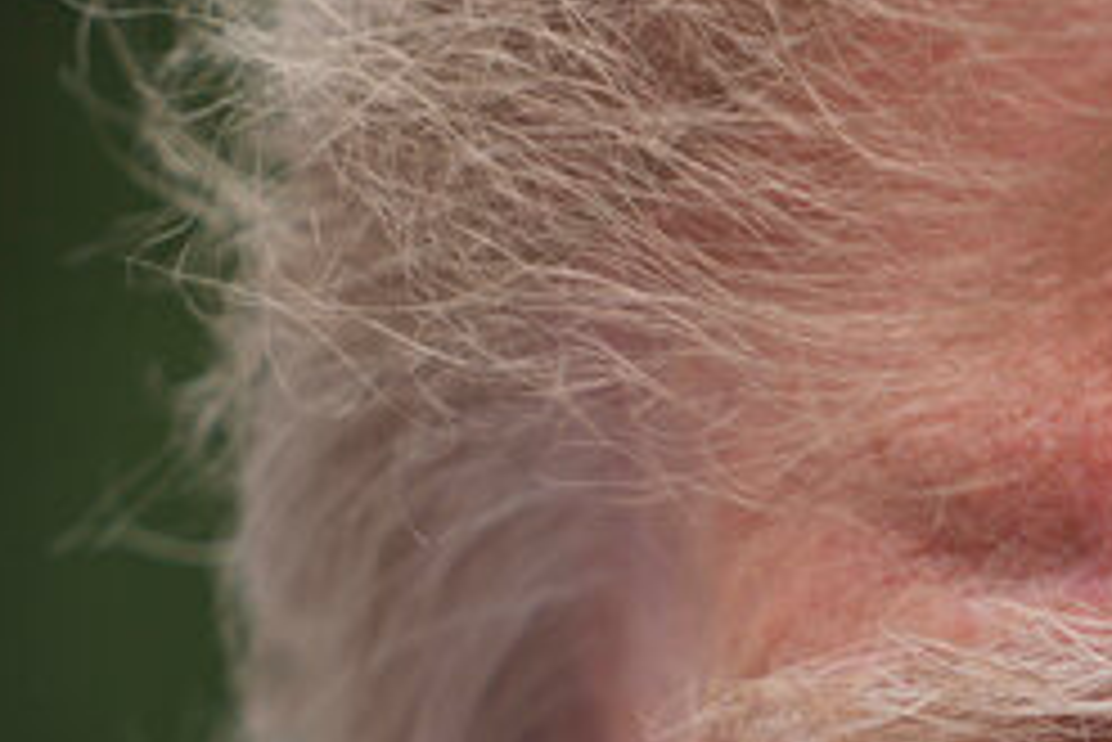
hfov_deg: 1.8
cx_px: 1585
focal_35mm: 1132
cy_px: 1046
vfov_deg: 1.2
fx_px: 34985
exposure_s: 1/500
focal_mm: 200
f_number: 2.8
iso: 100
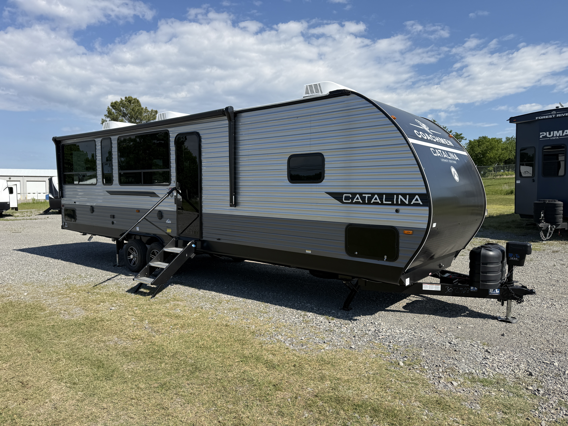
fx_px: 394
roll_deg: -0.4
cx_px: 284
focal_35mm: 24
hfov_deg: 71.6
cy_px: 213
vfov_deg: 56.8
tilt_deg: -4.0
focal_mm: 6.76
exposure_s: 1/4975
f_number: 1.78
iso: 80
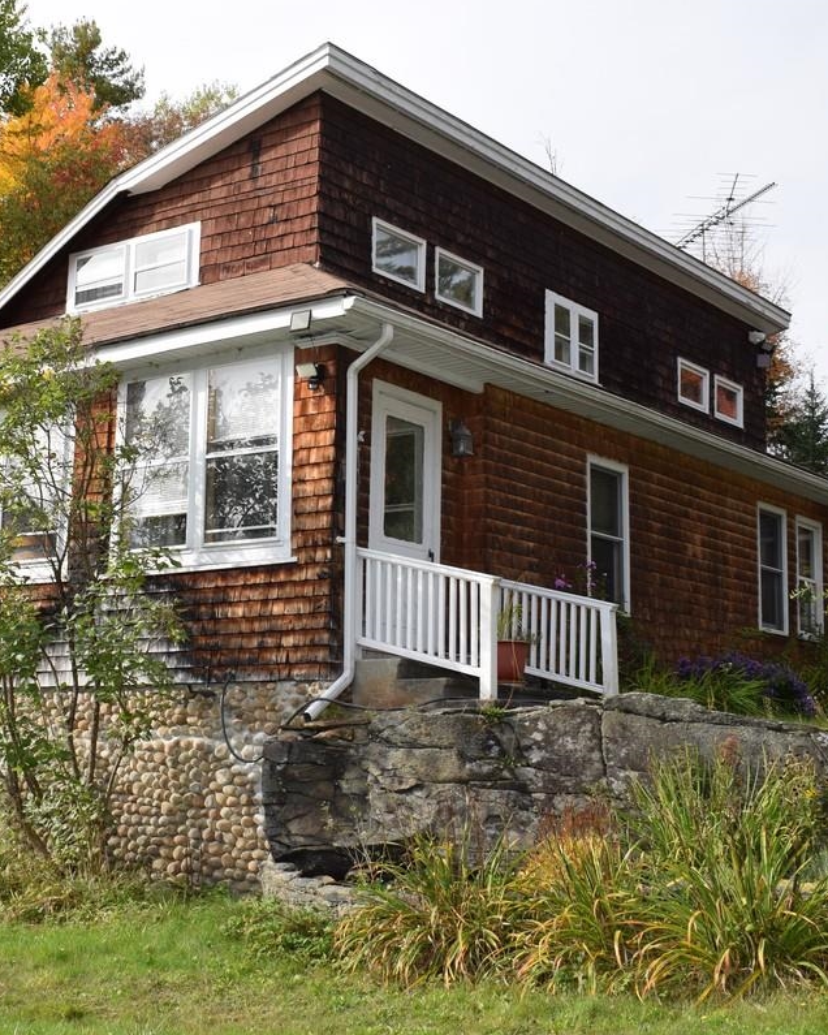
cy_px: 516
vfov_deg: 36.7
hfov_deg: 29.4
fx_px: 1562
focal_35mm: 51
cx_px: 253
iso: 100
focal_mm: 24
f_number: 6.3
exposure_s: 1/160
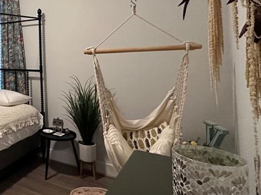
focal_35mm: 34
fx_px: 256
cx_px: -28
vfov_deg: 40.4
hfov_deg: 42.1
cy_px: 44
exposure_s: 1/60
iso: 500
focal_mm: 2.22
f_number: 2.2
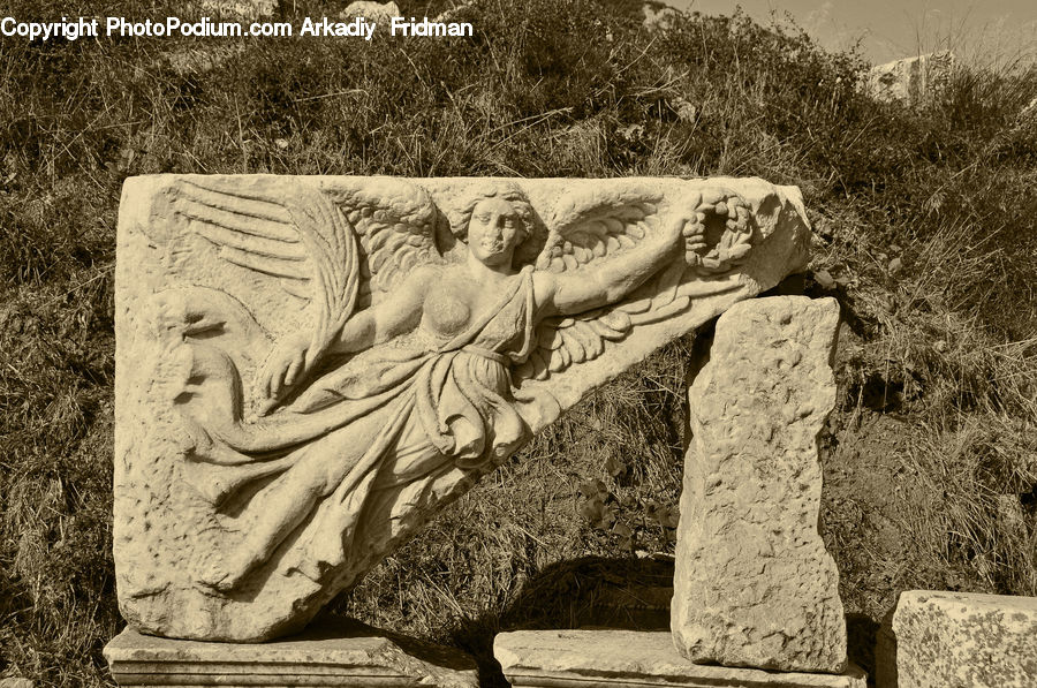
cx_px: 518
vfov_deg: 25.0
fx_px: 1553
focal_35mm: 54
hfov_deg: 36.9
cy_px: 344
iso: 200
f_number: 8
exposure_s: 1/1000
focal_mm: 36
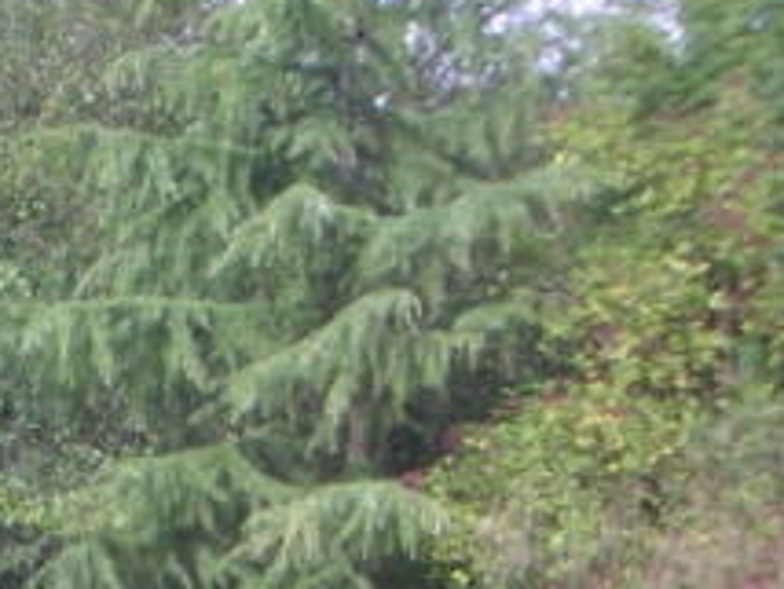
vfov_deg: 5.0
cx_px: -240
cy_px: 744
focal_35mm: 294
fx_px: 6666
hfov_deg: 6.7
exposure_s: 1/94.2
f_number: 4.7
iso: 50
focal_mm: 14.1
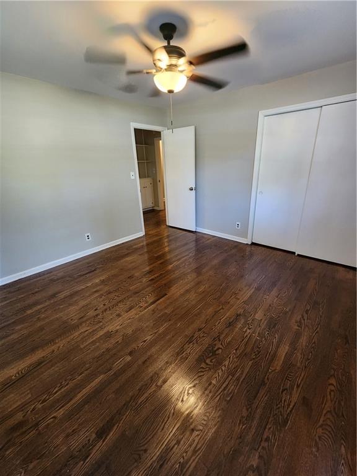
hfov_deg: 89.9
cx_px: 178
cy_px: 238
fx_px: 179
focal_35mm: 13
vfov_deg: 106.2
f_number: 2.2
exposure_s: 1/40
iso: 320
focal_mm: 2.2
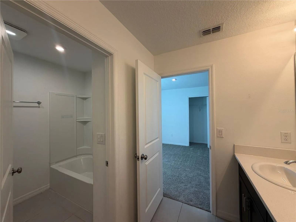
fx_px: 120
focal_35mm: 14
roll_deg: +1.0
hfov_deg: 102.1
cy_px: 111
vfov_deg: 85.7
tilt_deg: +0.6
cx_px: 148
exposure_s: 1/120
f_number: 2.2
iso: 100
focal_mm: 2.22
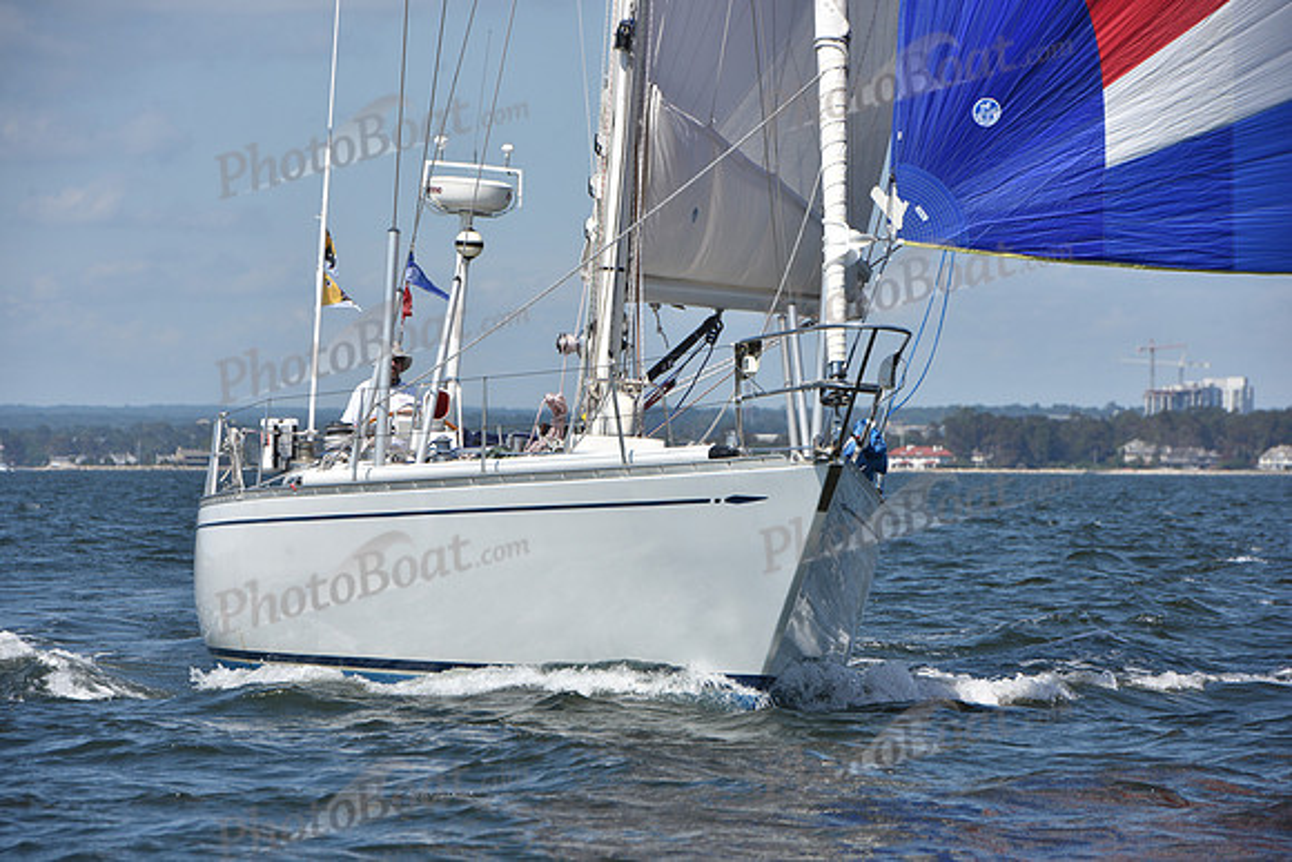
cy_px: 431
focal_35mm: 200
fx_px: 7179
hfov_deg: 10.3
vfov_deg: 6.9
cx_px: 646
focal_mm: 200
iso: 320
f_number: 10
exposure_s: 1/1250
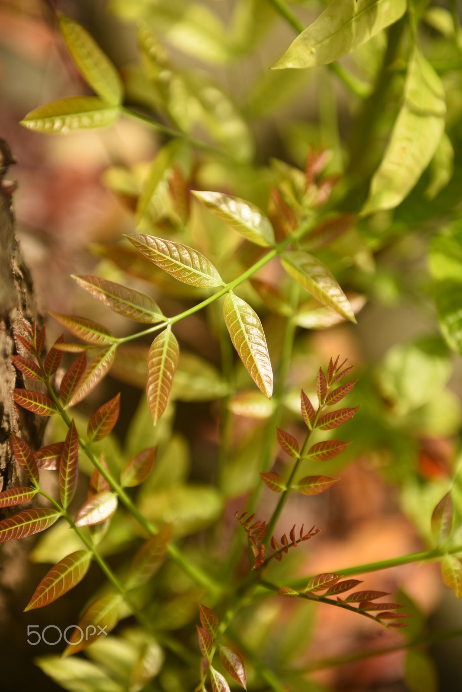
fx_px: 1346
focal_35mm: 70
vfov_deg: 28.8
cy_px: 346
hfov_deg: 19.5
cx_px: 231
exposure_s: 1/500
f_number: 2.8
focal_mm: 70
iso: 100
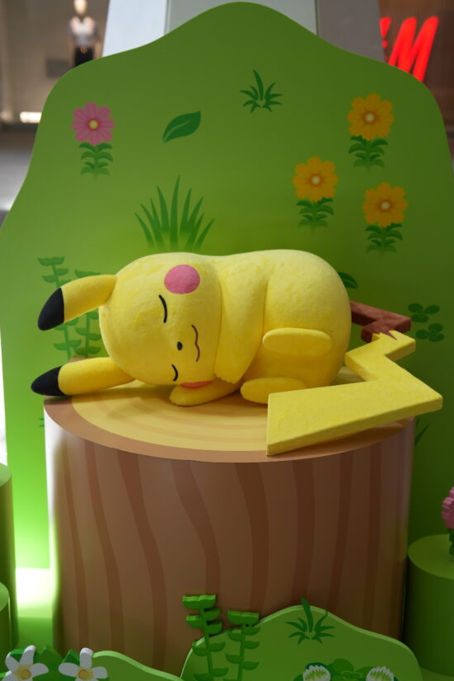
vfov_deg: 34.9
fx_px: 1078
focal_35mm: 57
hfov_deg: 23.8
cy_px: 409
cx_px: 236
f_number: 4
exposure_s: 1/160
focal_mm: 46
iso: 320
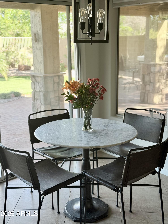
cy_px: 112
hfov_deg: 30.3
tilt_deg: -14.3
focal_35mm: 48
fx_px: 311
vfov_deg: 39.7
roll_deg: +0.7
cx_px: 84
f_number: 1.78
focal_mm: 6.76
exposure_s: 1/119
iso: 100
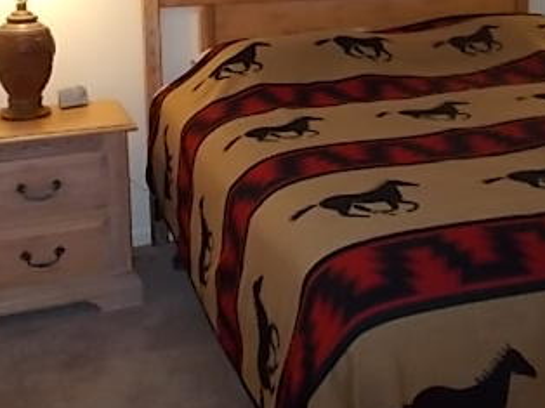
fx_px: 834
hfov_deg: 36.1
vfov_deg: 26.2
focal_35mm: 53
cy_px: 10
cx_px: 319
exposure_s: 1/25
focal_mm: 4.6
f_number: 3.2
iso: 200
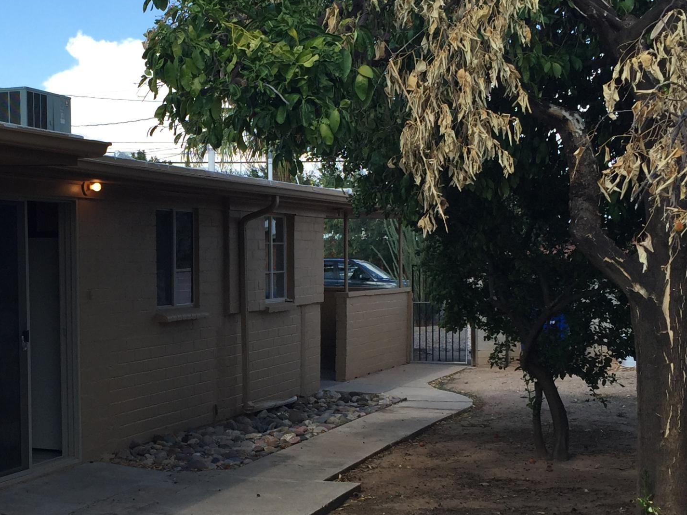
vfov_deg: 24.0
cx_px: 182
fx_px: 1211
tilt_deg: -3.1
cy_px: 328
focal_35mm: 61
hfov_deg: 31.2
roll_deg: +0.8
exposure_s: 1/879
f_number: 2.2
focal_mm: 4.15
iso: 32
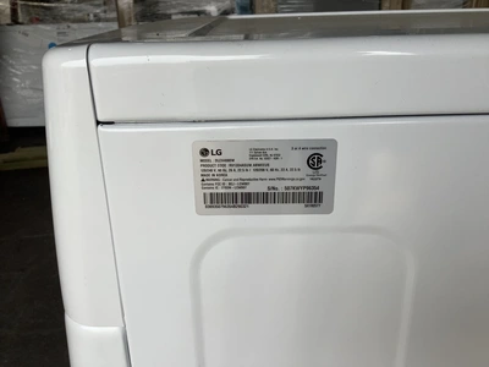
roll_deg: +1.1
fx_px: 438
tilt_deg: -21.3
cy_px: 184
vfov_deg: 45.4
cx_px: 244
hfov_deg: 58.4
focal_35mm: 31
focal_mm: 3.3
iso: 25
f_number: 2.4
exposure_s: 1/522
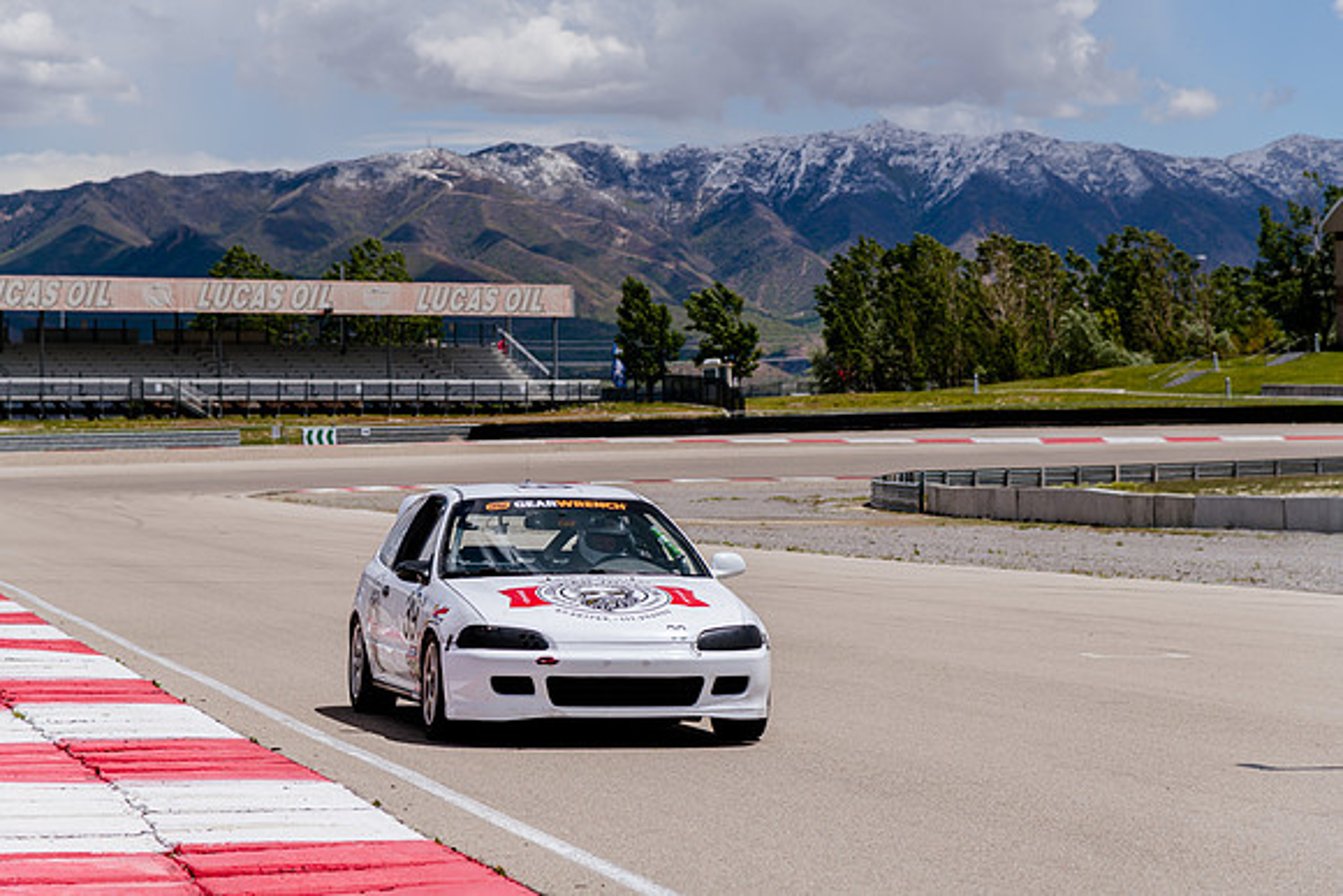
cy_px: 448
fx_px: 4478
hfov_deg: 17.1
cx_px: 672
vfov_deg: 11.4
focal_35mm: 120
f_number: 5.6
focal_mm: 120
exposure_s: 1/640
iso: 64
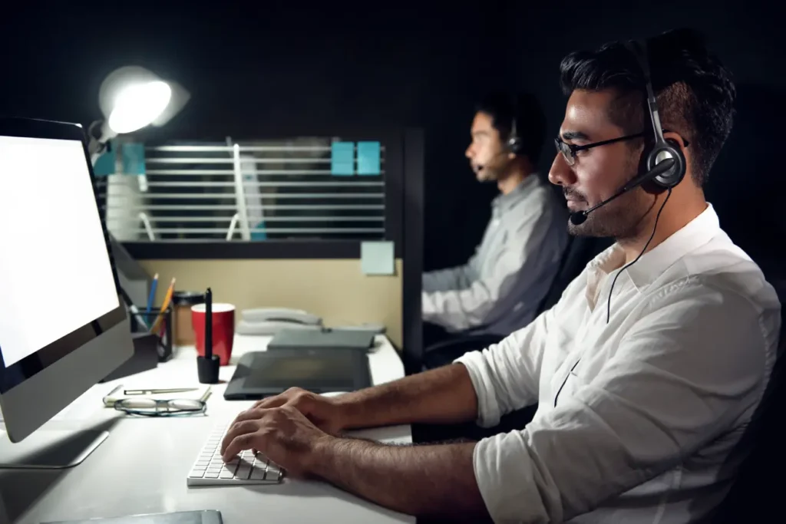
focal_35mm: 45
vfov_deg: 29.9
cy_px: 262
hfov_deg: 43.6
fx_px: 983
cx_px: 393
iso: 400
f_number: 3.5
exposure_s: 1/125
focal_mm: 45
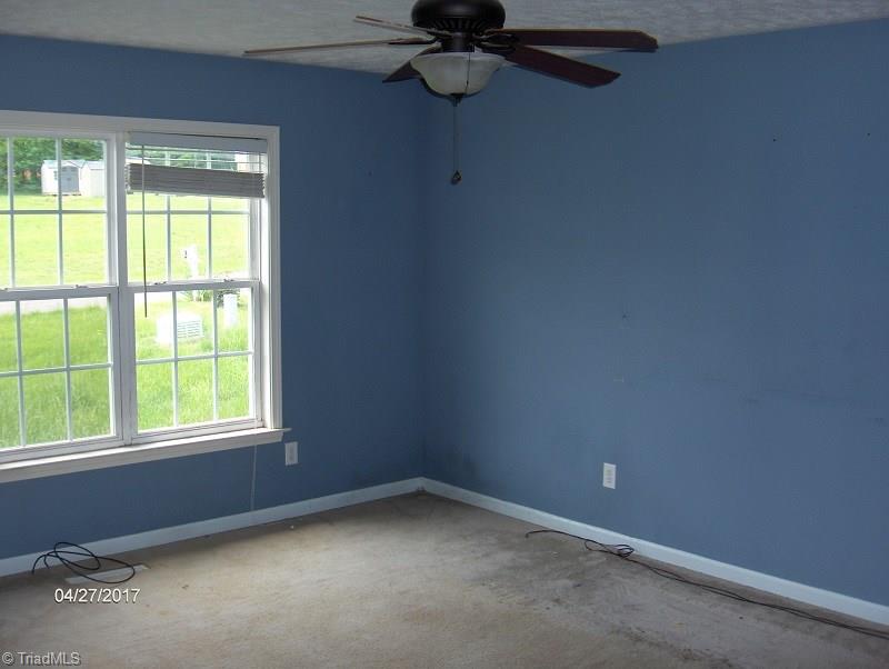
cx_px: 444
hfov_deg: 47.8
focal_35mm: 39
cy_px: 334
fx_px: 1003
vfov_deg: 36.9
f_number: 2.8
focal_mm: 8
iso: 100
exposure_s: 1/96.8
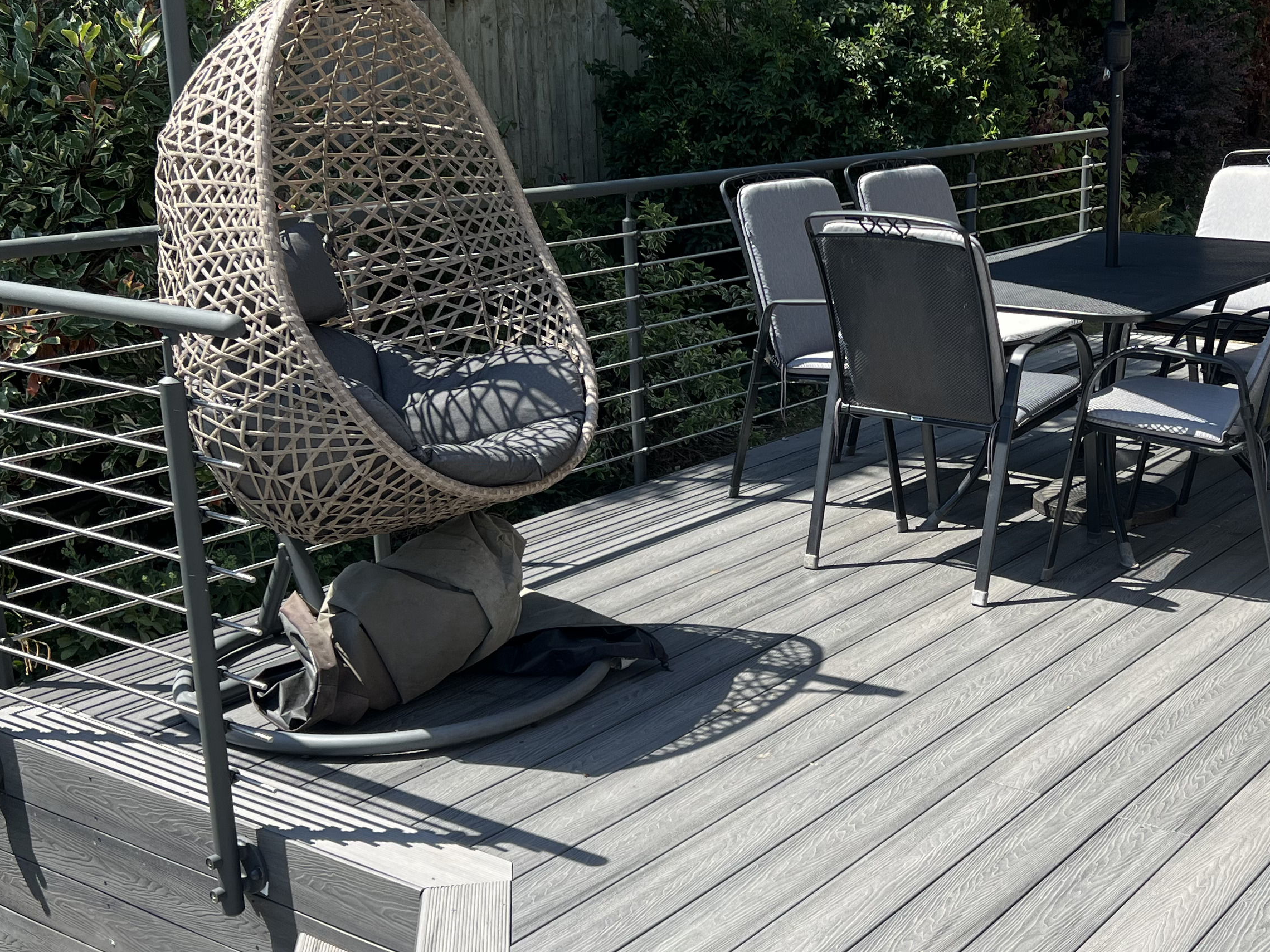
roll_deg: +1.0
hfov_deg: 40.6
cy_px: 534
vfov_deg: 31.5
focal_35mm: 46
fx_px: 1688
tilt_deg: -16.5
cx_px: 870
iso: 50
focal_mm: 5.7
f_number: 1.5
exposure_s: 1/2353
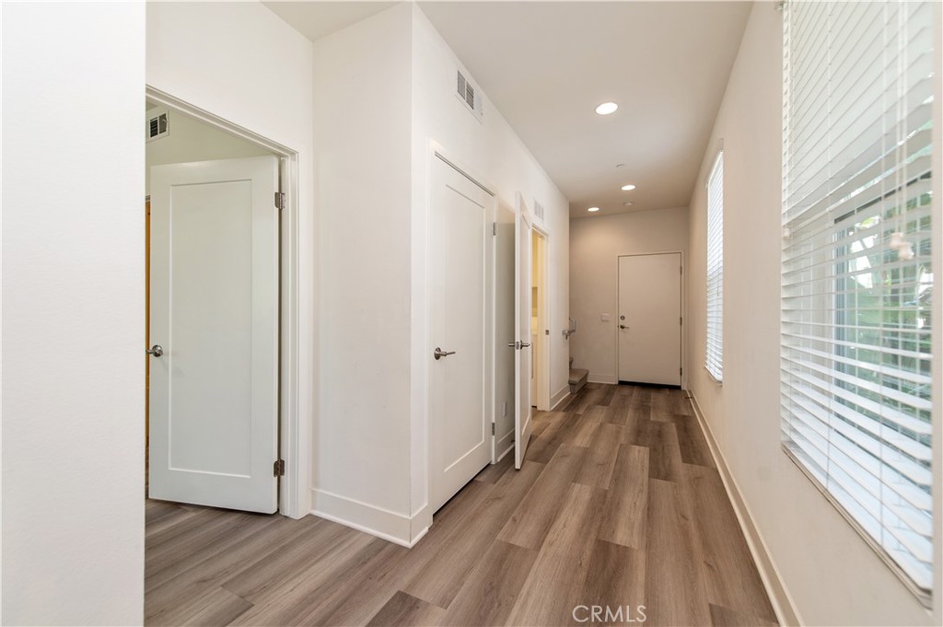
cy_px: 314
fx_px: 366
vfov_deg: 81.1
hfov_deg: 104.3
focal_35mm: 14
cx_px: 472
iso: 400
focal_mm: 14
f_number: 4
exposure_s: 1/60
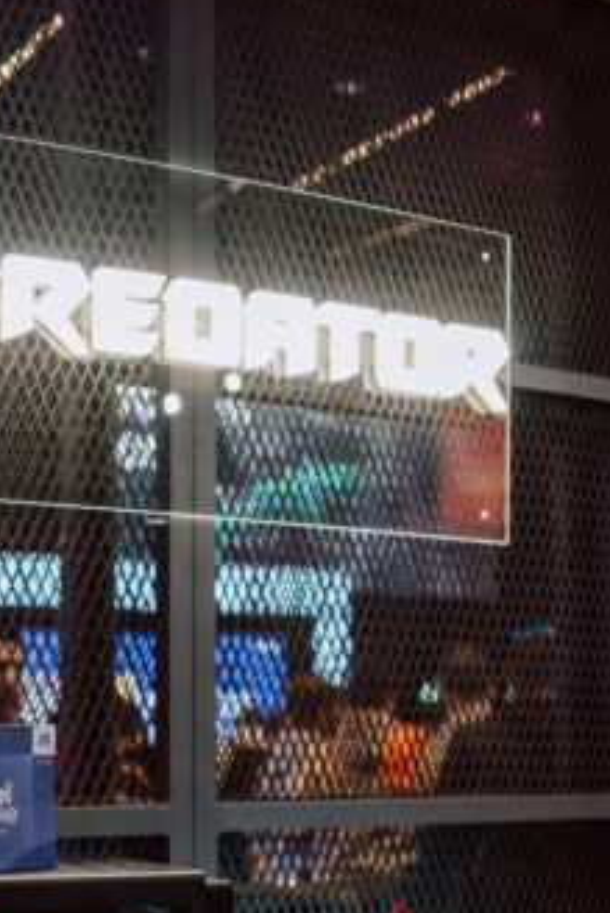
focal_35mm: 72
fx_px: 1828
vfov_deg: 27.7
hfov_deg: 18.5
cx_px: 17
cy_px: 681
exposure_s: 1/100
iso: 500
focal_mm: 35
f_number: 2
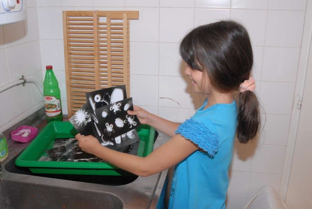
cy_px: 104
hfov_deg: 49.5
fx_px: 338
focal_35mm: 39
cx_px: 156
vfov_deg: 34.3
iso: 1000
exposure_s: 1/60
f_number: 7.1
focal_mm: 26
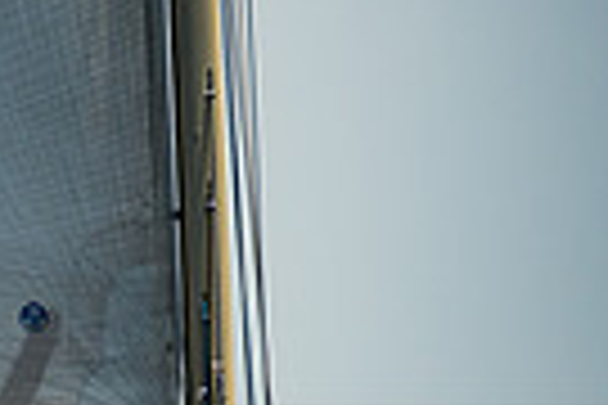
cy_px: 524
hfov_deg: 2.4
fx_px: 14506
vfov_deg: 1.6
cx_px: -585
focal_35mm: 859
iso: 320
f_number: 6.3
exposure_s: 1/1250
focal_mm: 200
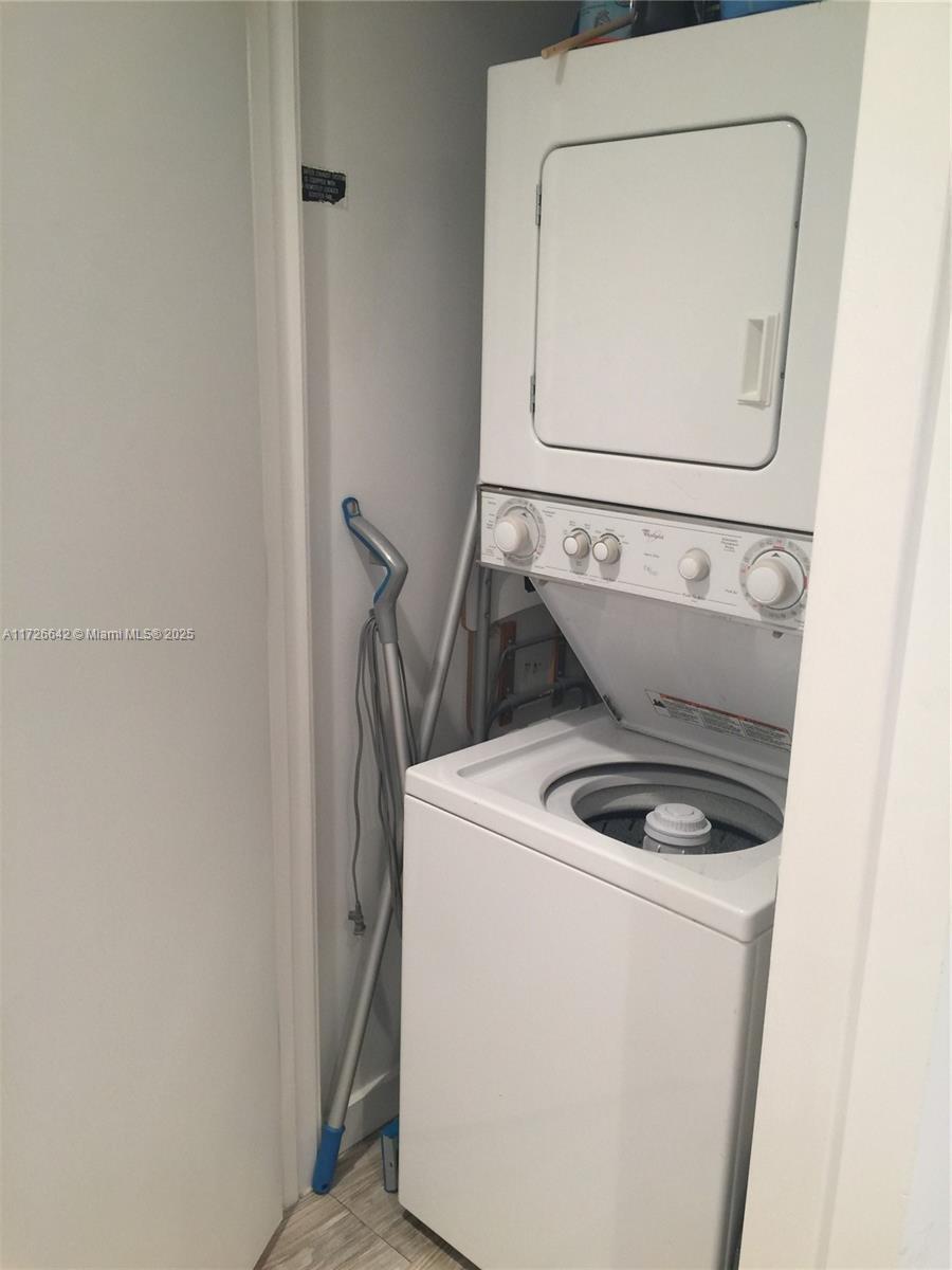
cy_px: 635
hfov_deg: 48.2
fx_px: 1063
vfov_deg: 61.7
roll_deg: -2.0
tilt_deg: -12.0
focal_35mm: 29
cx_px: 476
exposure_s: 1/15
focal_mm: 4.15
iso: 32
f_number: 2.2
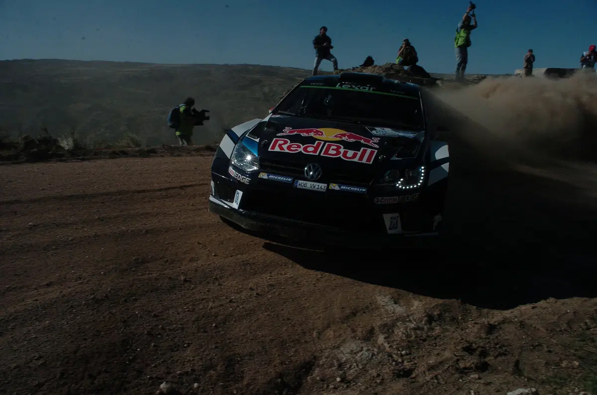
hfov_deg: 67.5
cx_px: 298
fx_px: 447
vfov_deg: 47.7
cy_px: 198
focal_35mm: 27
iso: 400
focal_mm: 18
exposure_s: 1/800
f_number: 14
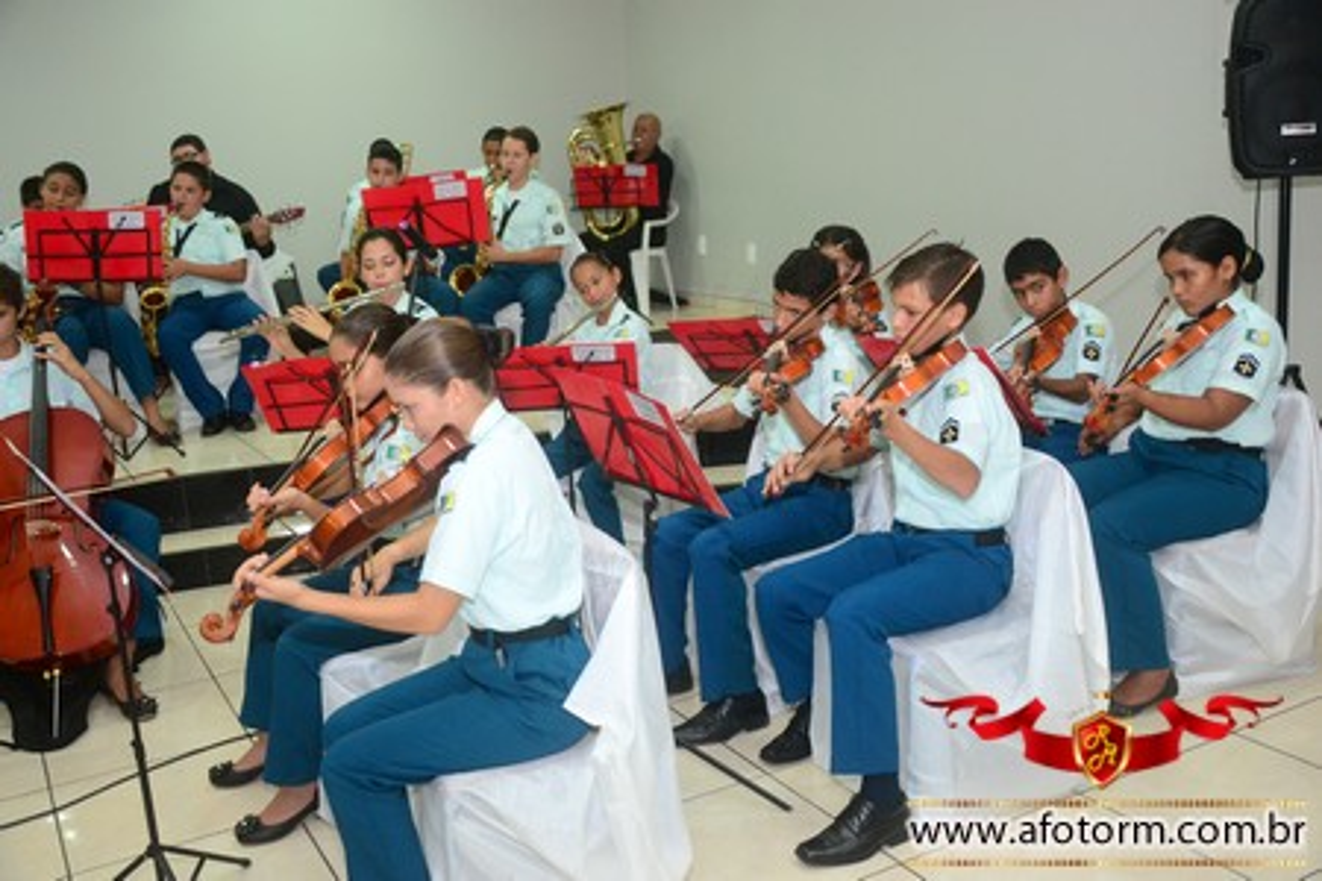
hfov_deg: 53.1
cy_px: 440
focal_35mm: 36
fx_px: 1322
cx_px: 661
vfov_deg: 36.9
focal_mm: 24
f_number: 3.8
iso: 1600
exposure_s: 1/80
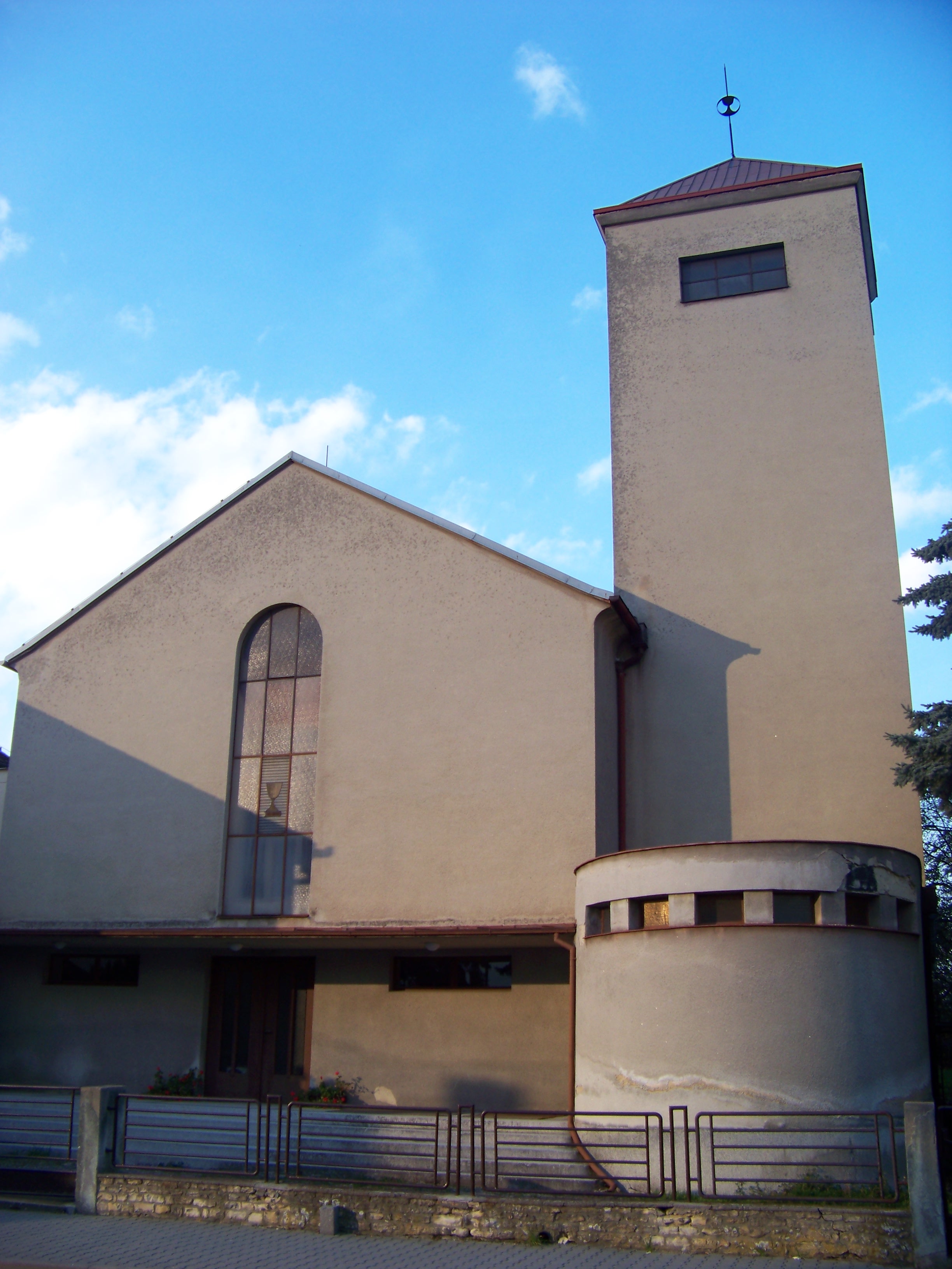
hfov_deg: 39.7
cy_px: 634
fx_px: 1320
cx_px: 476
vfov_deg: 51.4
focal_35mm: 36
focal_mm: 5.85
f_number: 2.8
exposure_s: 1/250
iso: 64
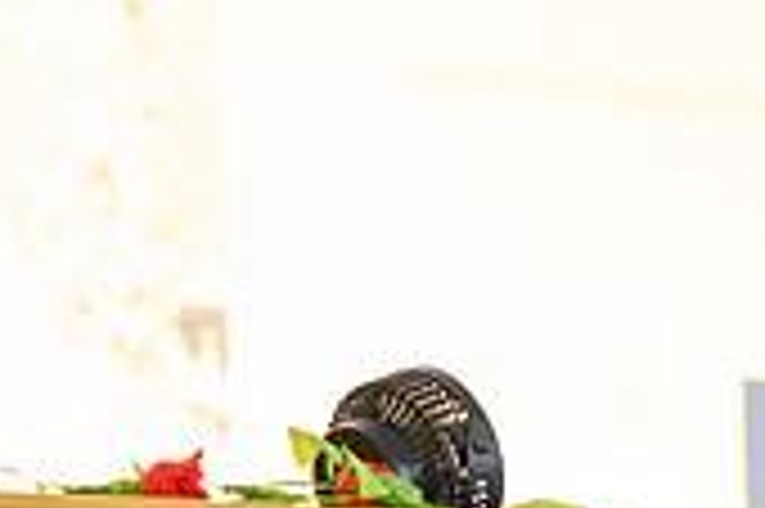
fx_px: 8704
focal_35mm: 410
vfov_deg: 3.3
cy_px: 283
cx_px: 117
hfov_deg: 5.0
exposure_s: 1/200
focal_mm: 120
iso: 12800
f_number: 2.8
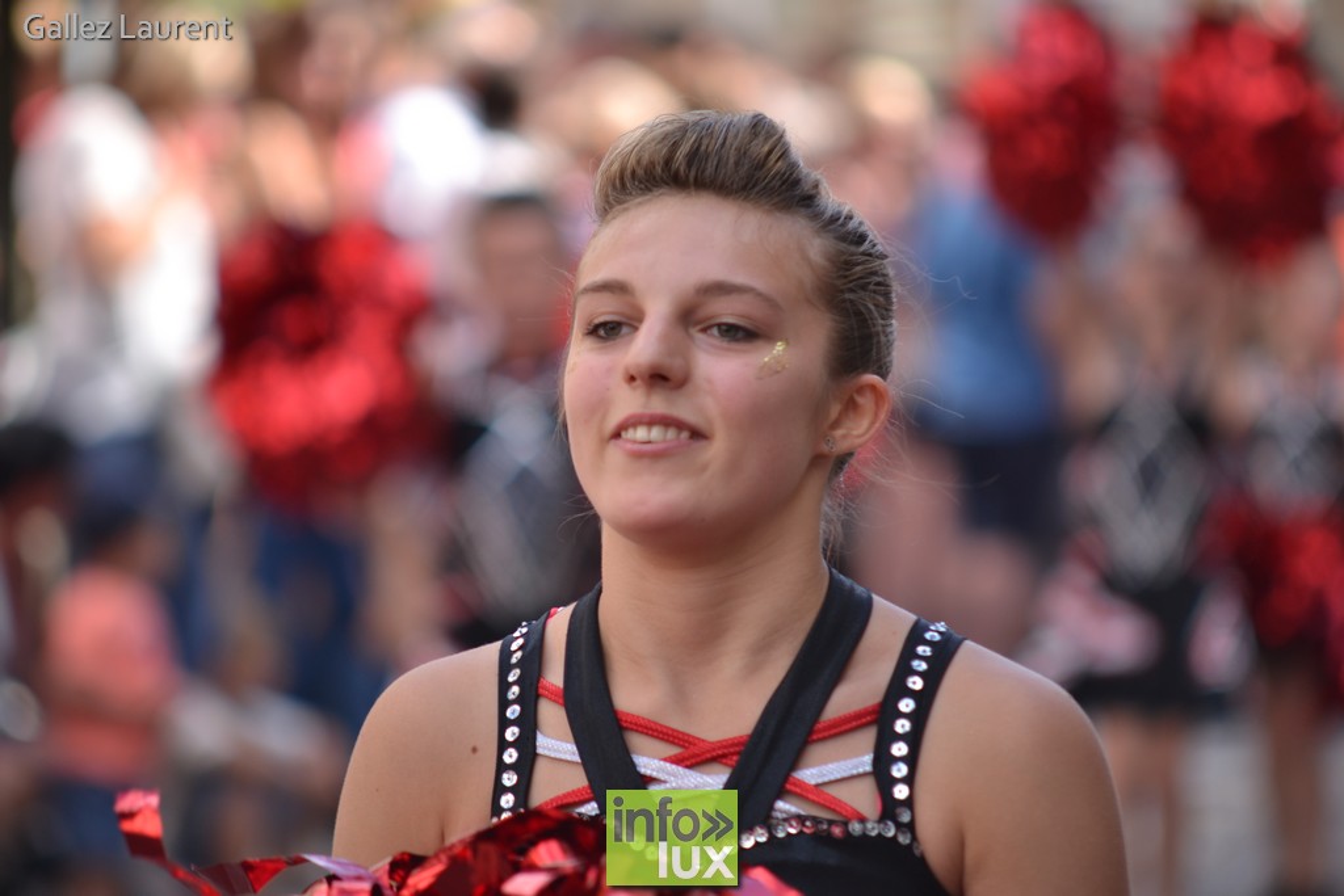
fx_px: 8401
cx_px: 672
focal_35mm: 225
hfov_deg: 9.1
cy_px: 448
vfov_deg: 6.1
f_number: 2.8
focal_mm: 150
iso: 100
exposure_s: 1/400
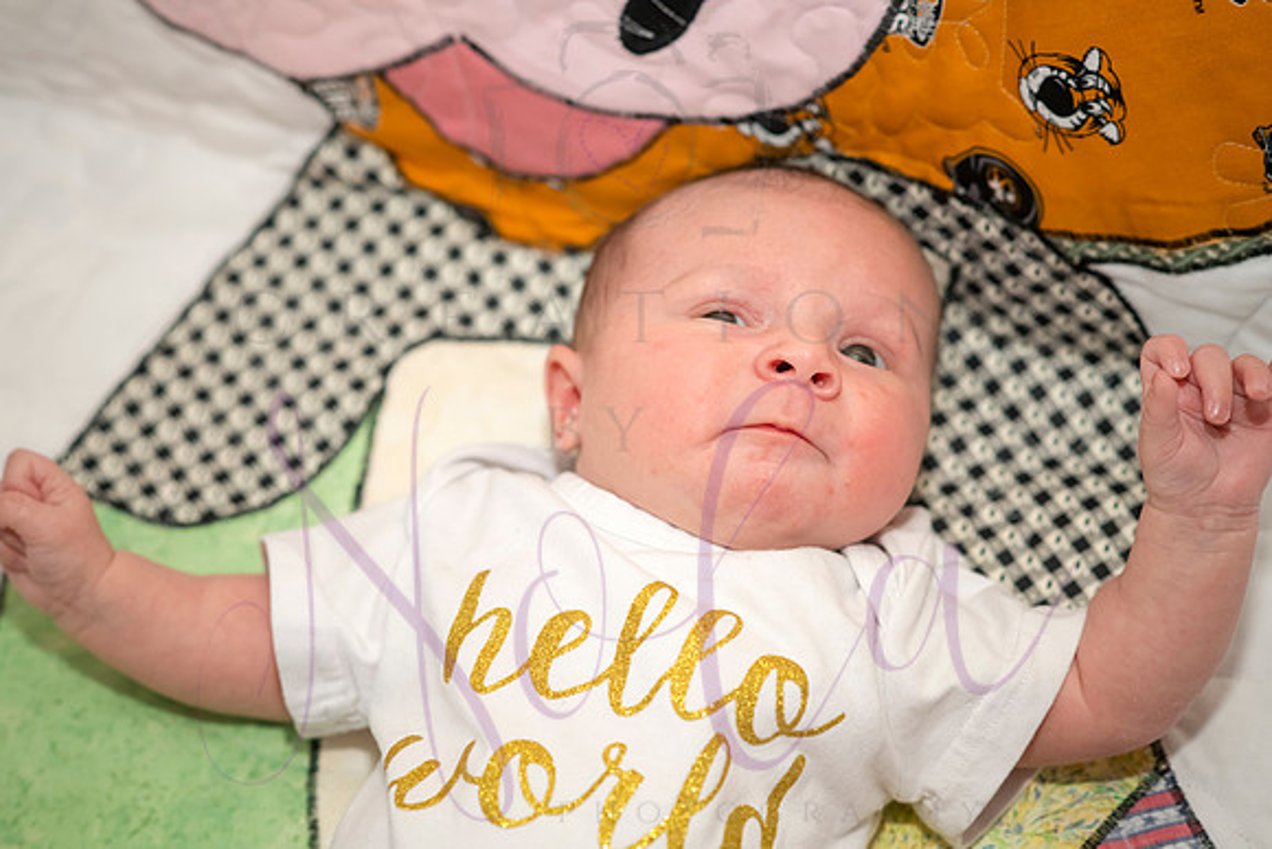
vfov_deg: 16.1
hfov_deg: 23.9
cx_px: 636
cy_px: 424
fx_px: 3004
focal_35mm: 85
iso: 800
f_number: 4
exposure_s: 1/160
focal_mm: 85
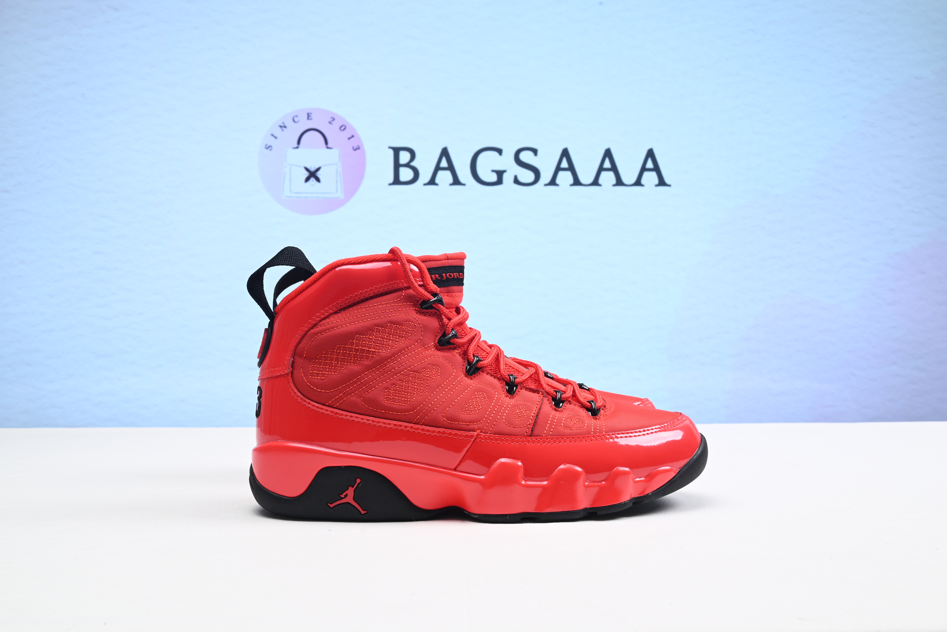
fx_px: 974
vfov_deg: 36.0
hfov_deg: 51.9
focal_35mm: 37
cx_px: 474
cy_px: 316
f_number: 16
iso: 100
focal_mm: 37
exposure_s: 1/2
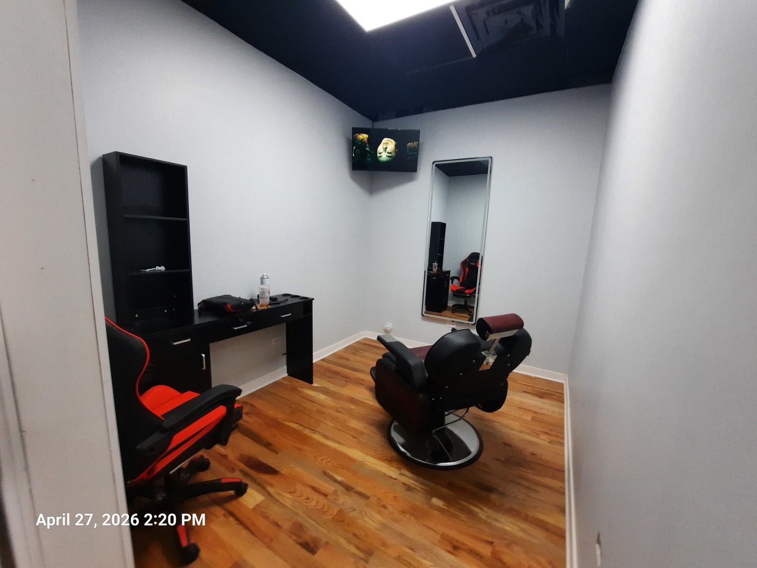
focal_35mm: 13
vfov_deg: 89.9
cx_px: 378
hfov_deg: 106.2
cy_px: 284
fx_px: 284
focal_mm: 1.74
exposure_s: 1/40
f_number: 2.2
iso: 100
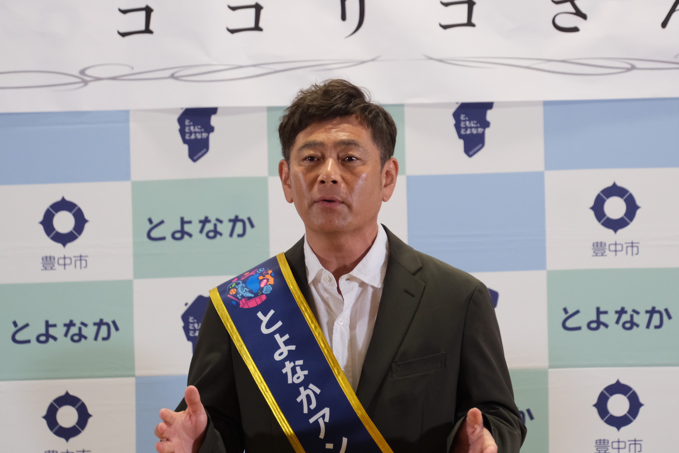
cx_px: 320
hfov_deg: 13.1
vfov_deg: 8.7
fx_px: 2961
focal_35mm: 157
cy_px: 246
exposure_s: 1/70
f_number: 5
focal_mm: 80.2
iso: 2500
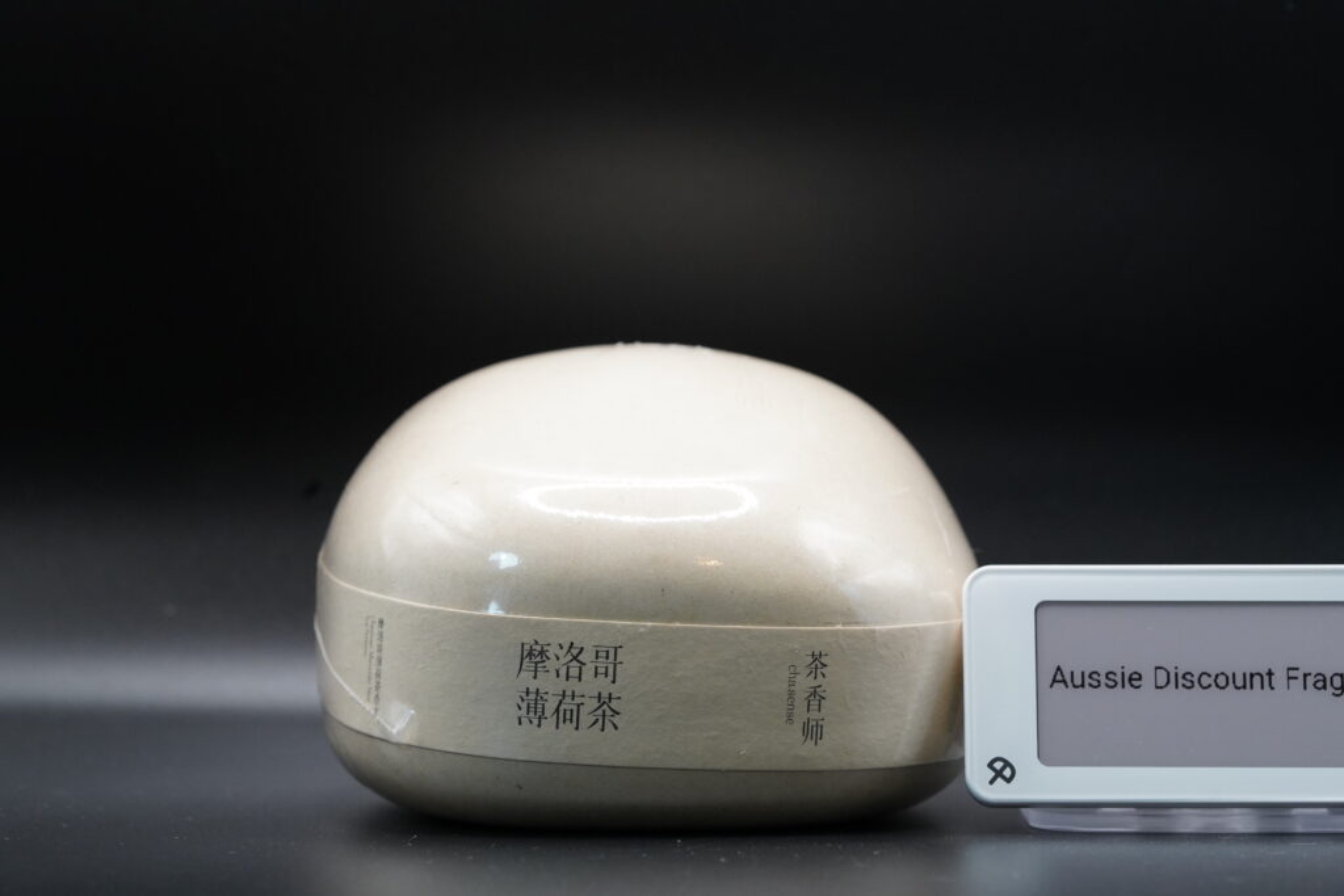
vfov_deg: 15.2
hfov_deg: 22.6
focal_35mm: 90
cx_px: 672
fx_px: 3360
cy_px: 448
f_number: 8
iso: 3200
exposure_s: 1/100
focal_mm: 90
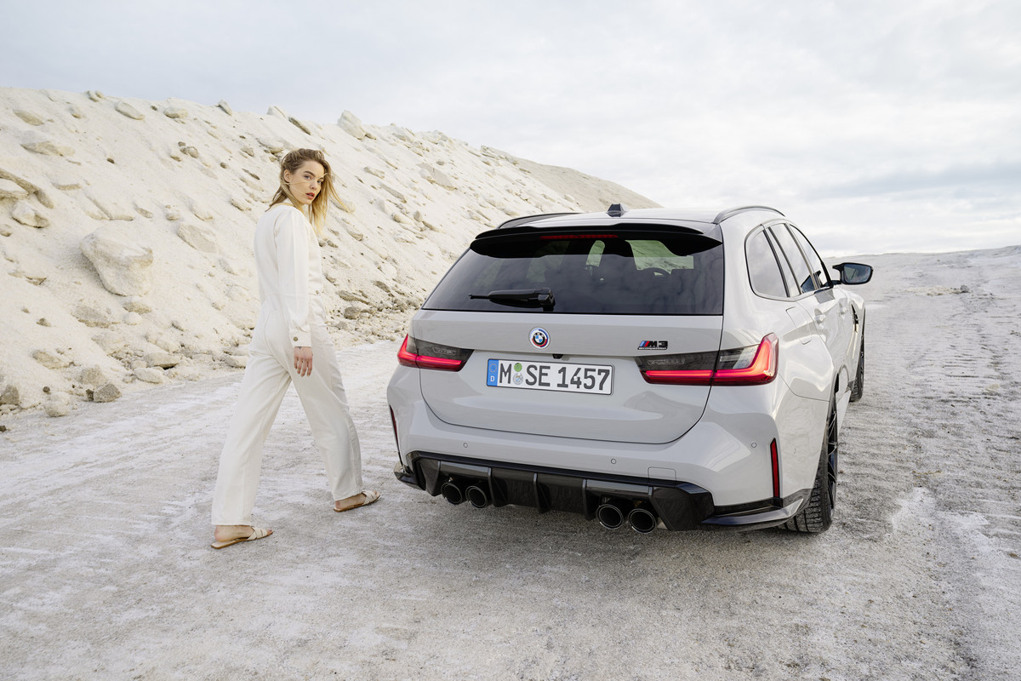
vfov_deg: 46.4
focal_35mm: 28
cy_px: 340
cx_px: 510
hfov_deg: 65.5
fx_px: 794
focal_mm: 28
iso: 160
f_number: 7.1
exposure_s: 1/125
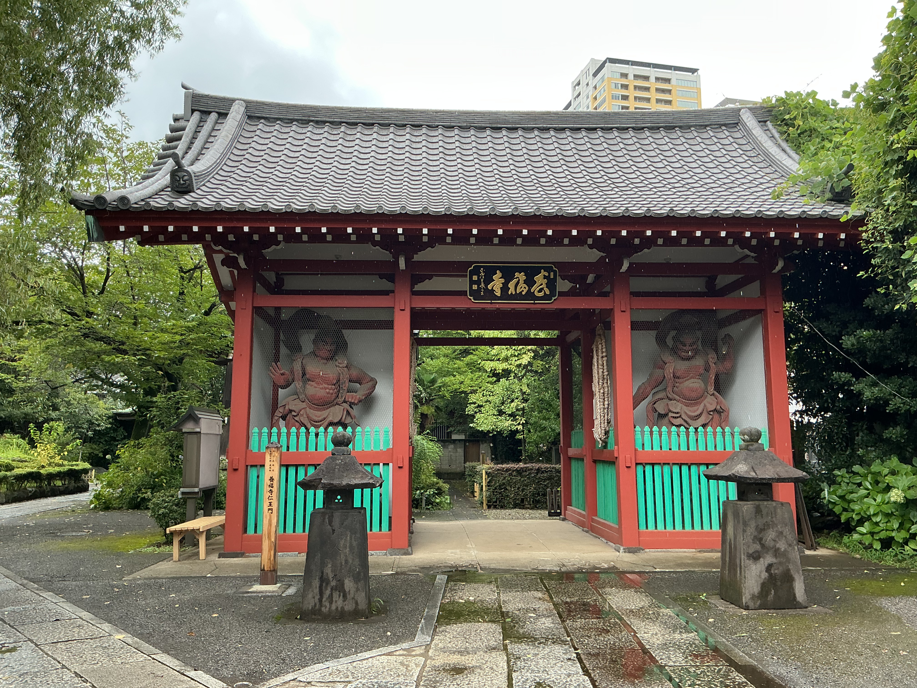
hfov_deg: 61.7
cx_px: 458
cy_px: 344
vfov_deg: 48.2
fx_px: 768
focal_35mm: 29
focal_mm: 3
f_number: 1.8
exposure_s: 1/204
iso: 20
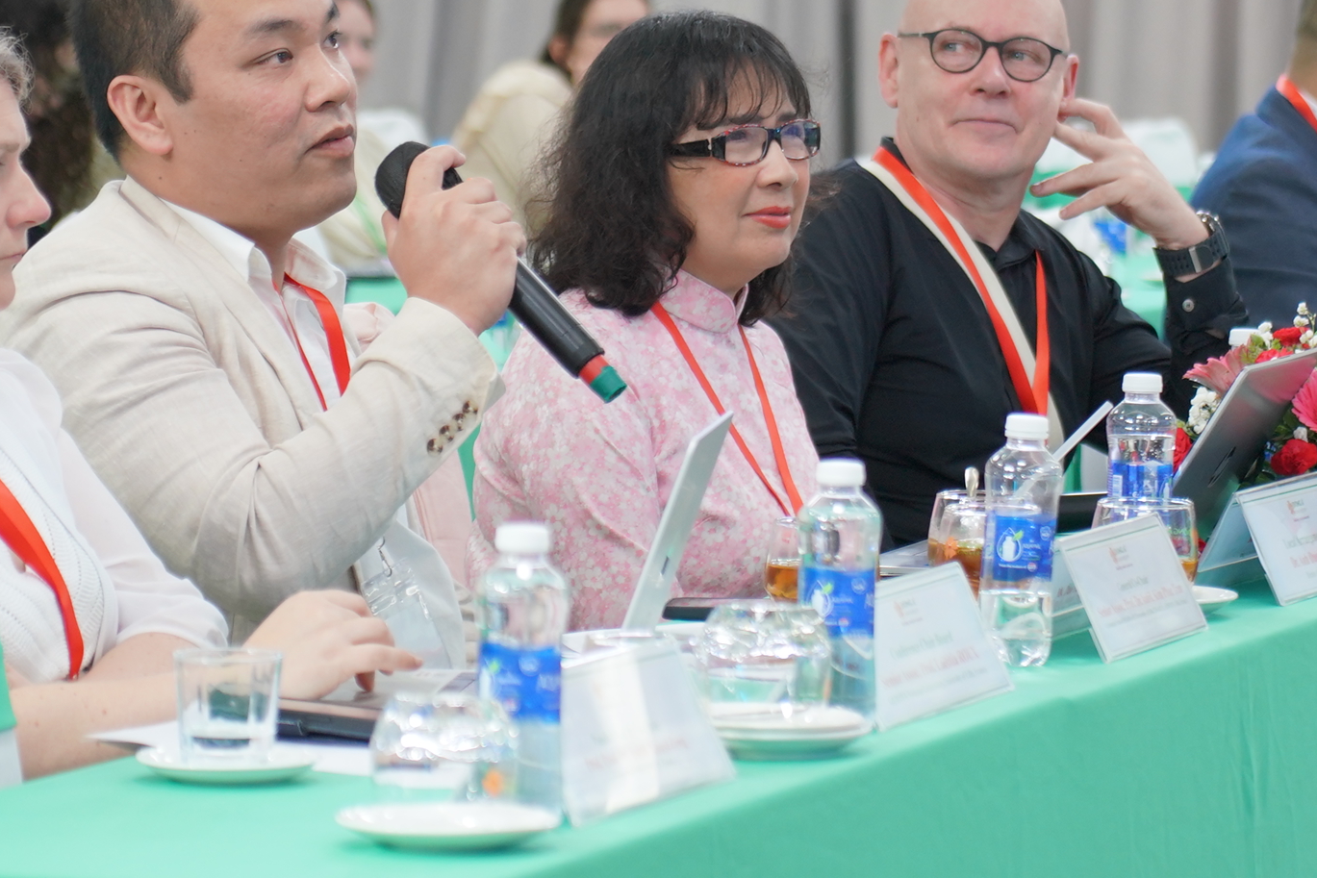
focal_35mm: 212
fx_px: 7756
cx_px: 649
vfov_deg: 6.5
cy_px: 212
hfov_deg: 9.7
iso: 500
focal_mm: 75
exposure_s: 1/100
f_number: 2.8
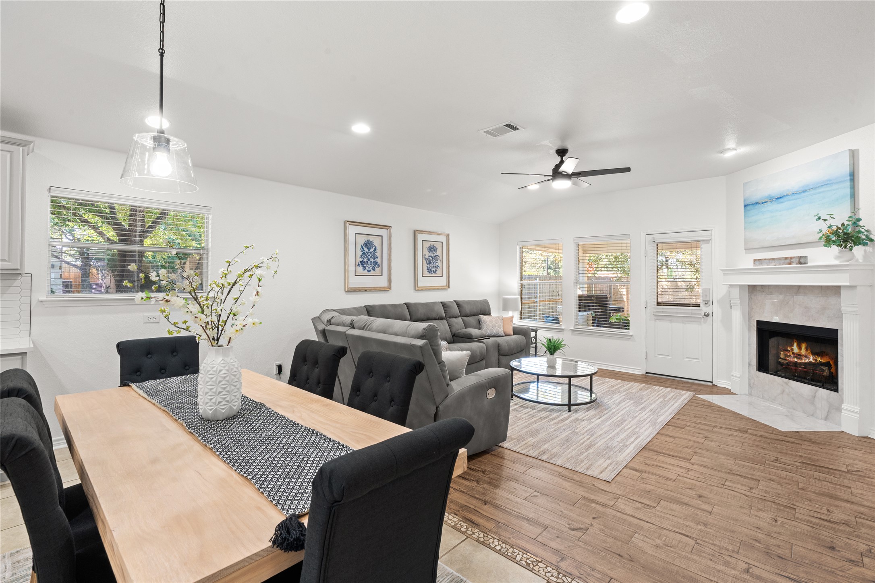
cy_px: 292
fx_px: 389
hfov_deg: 96.7
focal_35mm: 16
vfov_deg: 73.7
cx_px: 438
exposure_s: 1/3
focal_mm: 16
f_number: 11
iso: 800
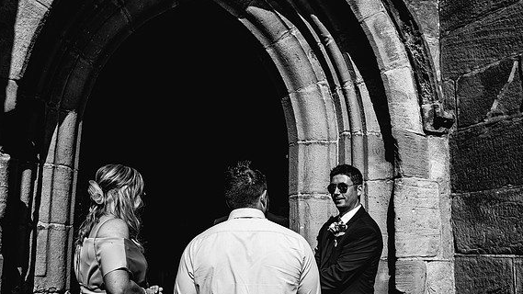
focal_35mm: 39
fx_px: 541
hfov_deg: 51.6
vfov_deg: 30.4
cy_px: 139
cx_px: 263
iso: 50
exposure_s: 1/1000
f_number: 5
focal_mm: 35
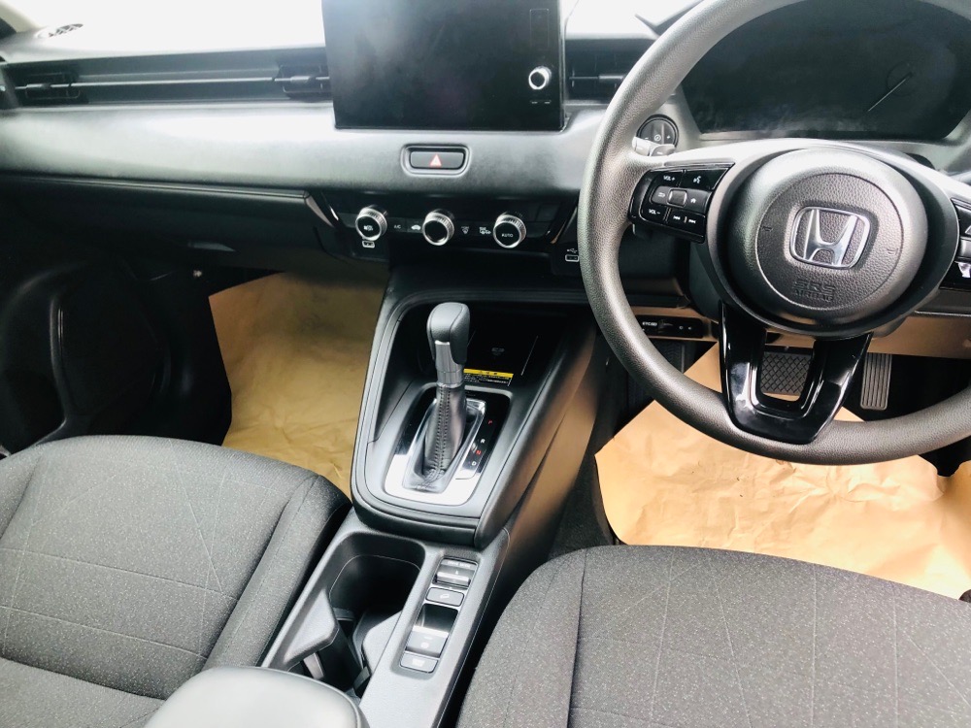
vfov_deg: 49.7
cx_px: 486
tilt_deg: -47.9
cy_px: 364
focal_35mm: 28
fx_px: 785
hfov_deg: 63.4
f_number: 1.8
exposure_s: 1/20
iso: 40
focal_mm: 4
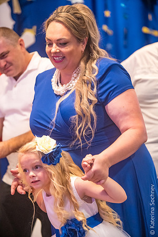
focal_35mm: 125
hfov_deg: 11.0
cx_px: 79
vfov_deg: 16.4
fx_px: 823
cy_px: 118
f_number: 2.8
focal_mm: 125
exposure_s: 1/160
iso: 3200
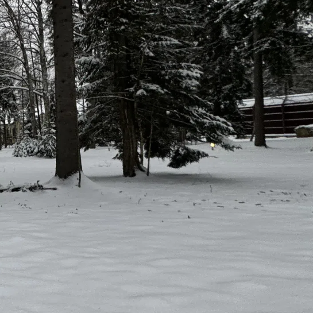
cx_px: -216
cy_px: 141
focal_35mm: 42
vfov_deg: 40.0
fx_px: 430
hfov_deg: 24.2
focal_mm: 2.22
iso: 50
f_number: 2.2
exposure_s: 1/99
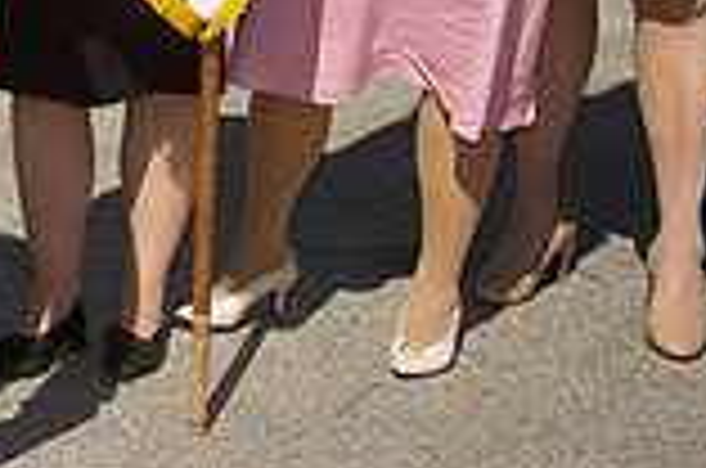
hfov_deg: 14.5
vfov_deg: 10.4
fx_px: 2466
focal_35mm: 126
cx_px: -517
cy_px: -302
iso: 200
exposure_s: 1/320
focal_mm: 34
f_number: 8
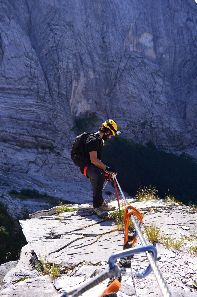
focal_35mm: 27
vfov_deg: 67.4
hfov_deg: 47.8
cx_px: 98
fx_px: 222
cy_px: 148
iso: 100
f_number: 4.5
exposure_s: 1/400
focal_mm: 18
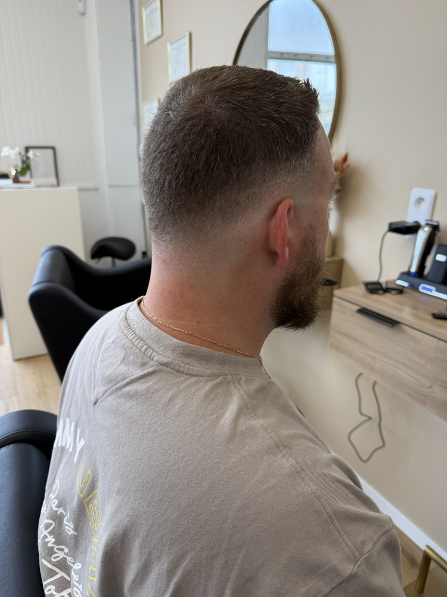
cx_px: 224
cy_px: 298
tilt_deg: -19.0
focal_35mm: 24
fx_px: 413
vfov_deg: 71.6
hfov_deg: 56.8
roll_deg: -1.1
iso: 50
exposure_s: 1/137
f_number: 1.78
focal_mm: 6.76
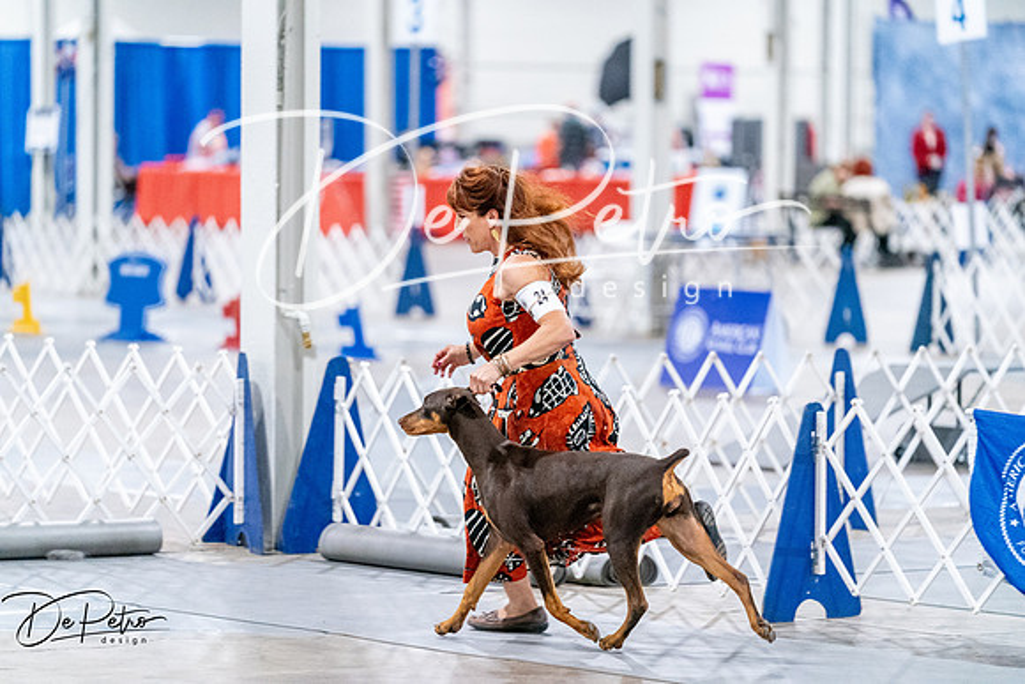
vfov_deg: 7.2
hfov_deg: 10.7
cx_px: 512
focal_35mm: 192
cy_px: 342
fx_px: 5468
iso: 6400
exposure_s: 1/320
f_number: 2.8
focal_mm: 192
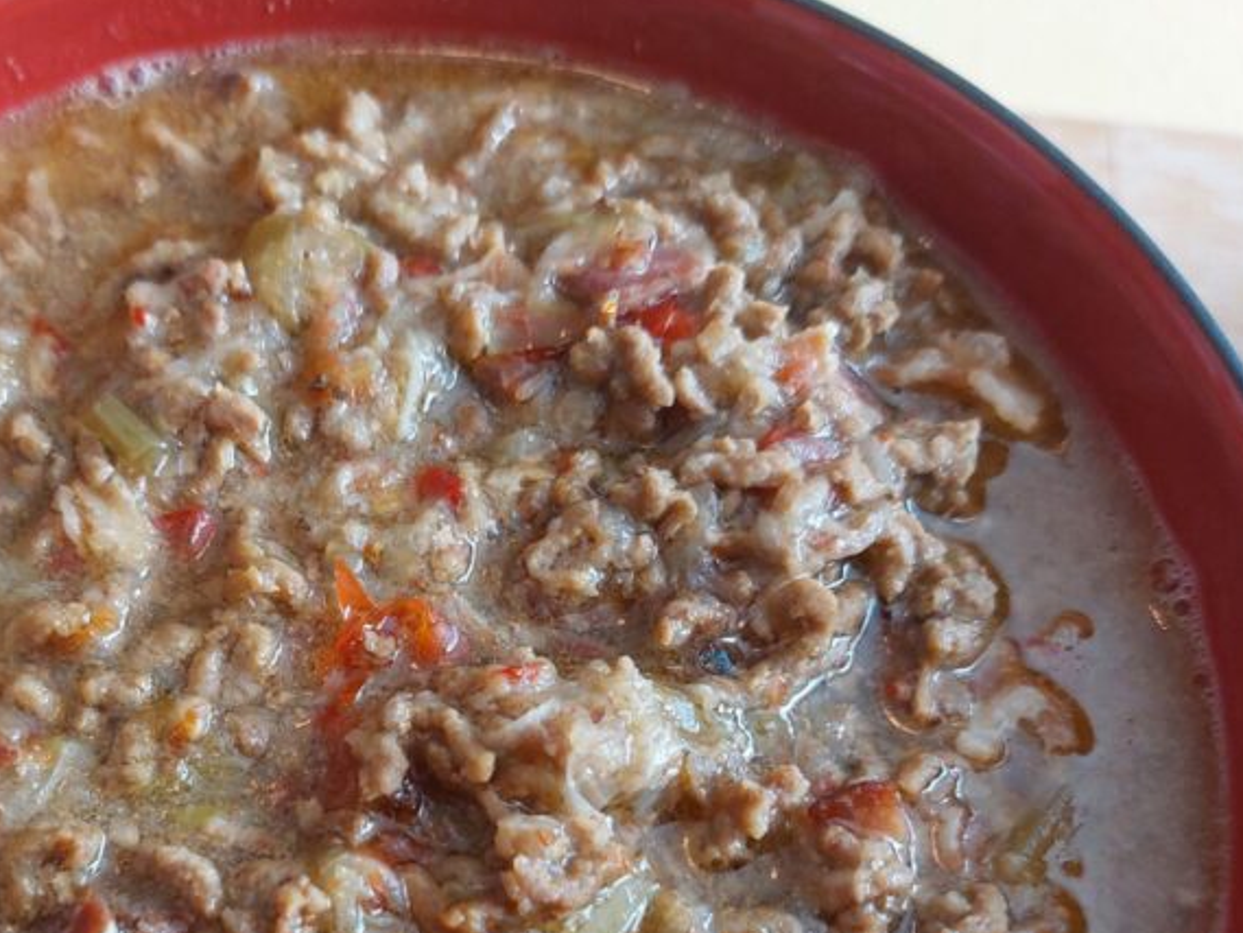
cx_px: 398
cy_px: 791
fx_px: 1616
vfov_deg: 31.1
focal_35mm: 45
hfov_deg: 41.4
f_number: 1.8
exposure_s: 1/100
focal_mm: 5.23
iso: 160
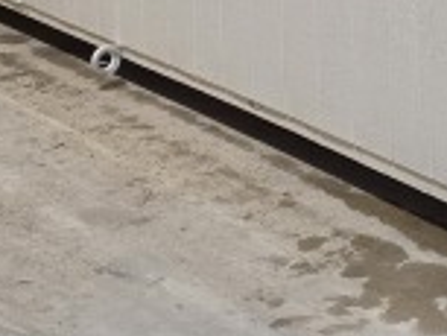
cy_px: -310
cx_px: 540
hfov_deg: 19.2
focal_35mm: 96
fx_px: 1241
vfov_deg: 13.5
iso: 200
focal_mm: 6.5
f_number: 1.4
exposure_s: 1/120
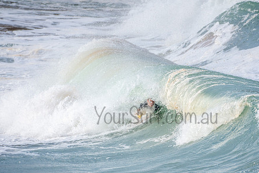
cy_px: 110
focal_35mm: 992
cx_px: 155
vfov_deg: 1.4
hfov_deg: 2.1
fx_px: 7139
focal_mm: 500
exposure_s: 1/1000
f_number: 5.6
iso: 200
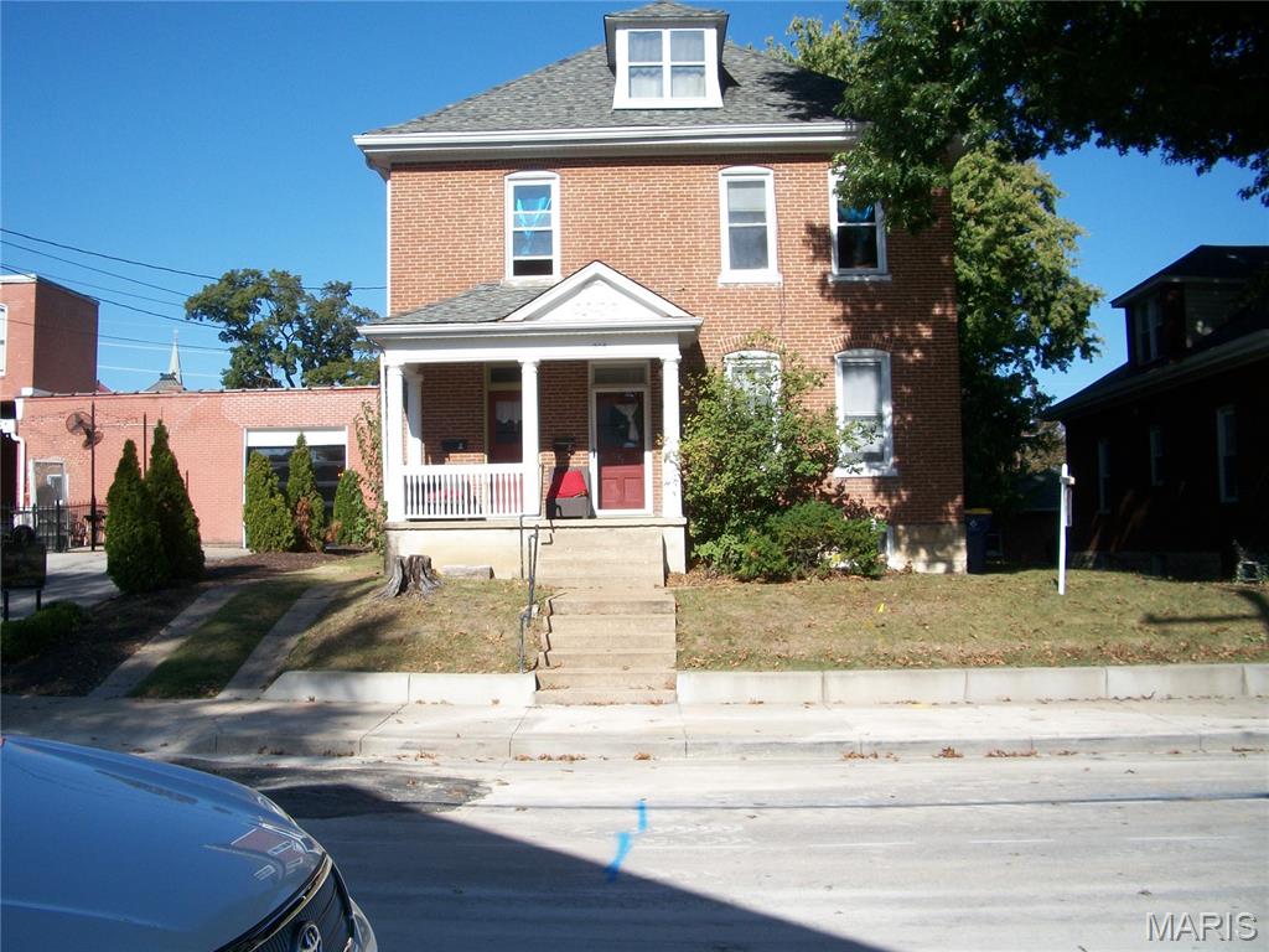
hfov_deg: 52.6
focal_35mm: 35
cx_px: 634
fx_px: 1283
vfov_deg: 40.7
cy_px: 476
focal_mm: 6.3
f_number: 5.6
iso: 80
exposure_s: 1/320
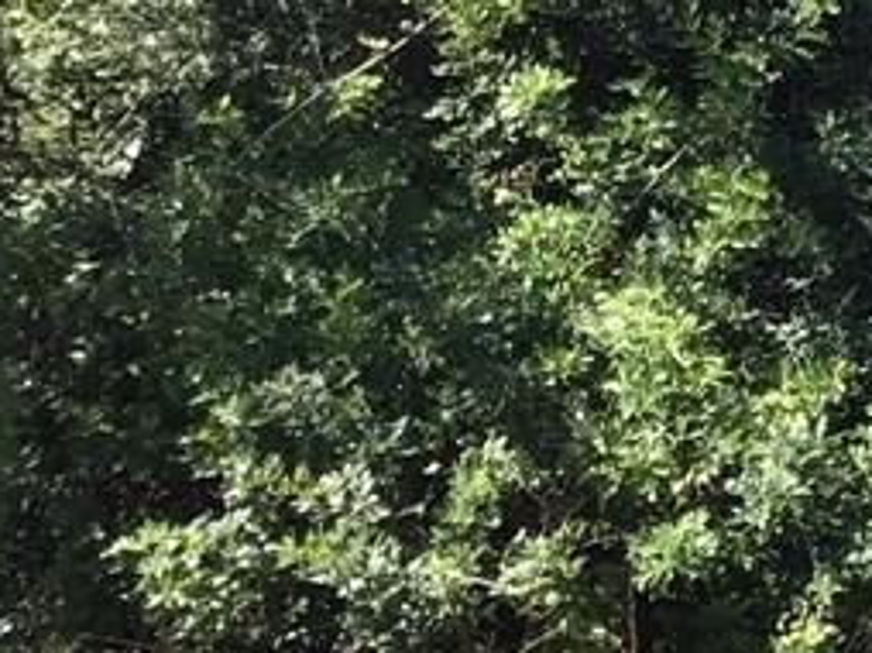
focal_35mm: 125
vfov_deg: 11.8
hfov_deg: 13.6
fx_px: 3146
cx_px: 1720
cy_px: 82
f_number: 2.4
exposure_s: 1/360
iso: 25
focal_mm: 3.3
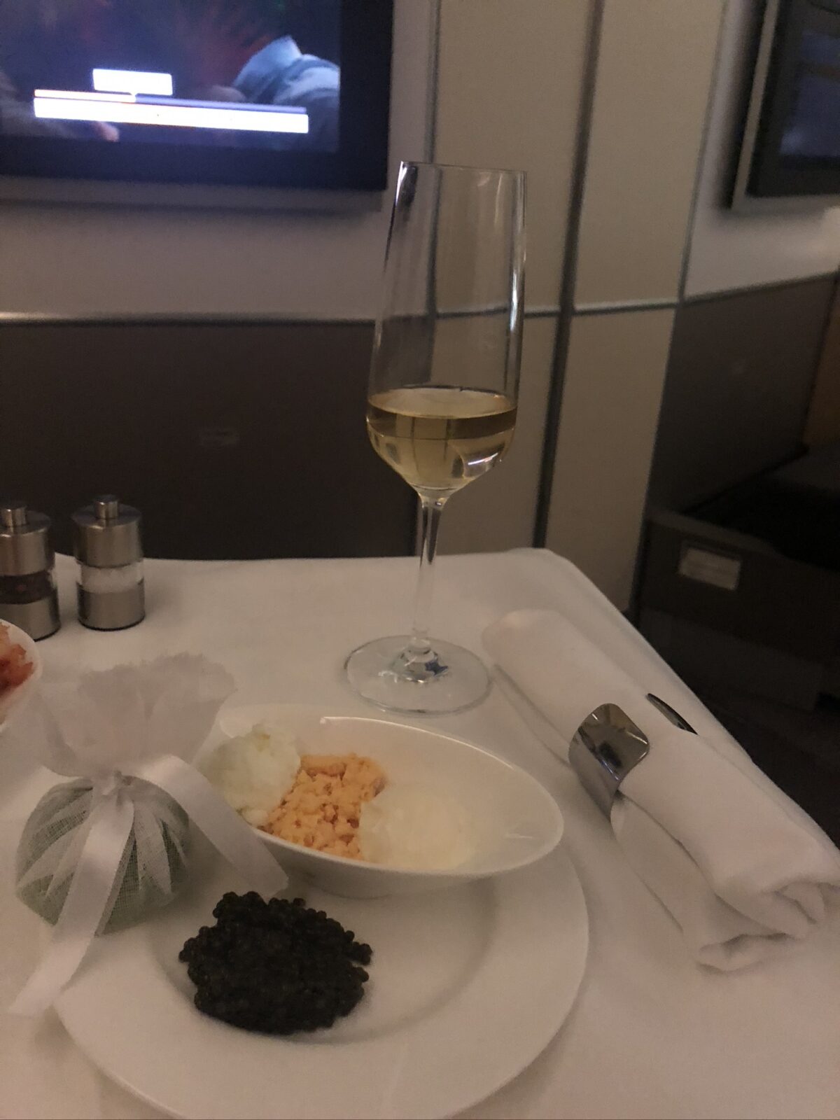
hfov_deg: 49.7
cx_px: 420
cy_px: 560
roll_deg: -1.2
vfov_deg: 63.4
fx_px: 906
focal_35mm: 28
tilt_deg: -21.3
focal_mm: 4
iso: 100
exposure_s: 1/4
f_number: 1.8
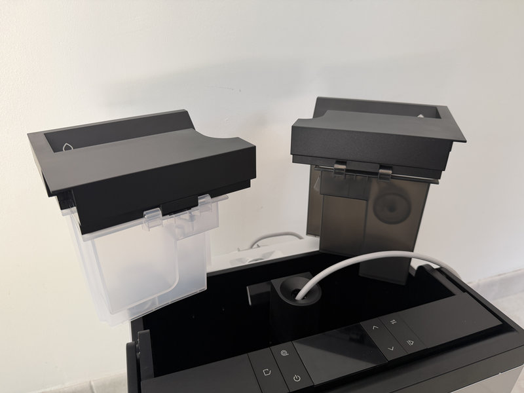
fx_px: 363
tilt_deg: -27.4
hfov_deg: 71.6
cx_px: 262
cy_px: 196
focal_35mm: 24
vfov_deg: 56.8
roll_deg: -0.8
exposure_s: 1/121
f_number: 1.78
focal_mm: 6.76
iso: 160
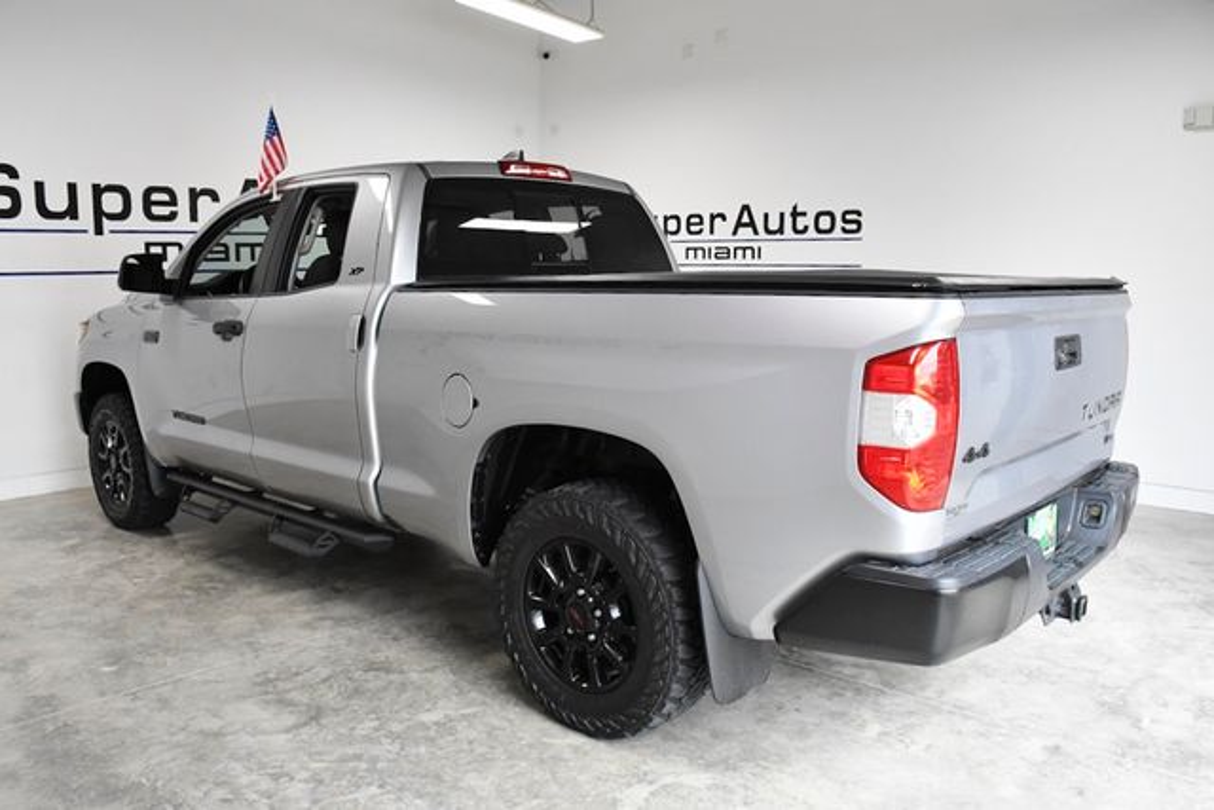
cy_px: 405
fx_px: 911
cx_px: 607
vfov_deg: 48.0
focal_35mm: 27
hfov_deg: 67.4
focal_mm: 18
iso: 2500
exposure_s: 1/800
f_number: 6.3
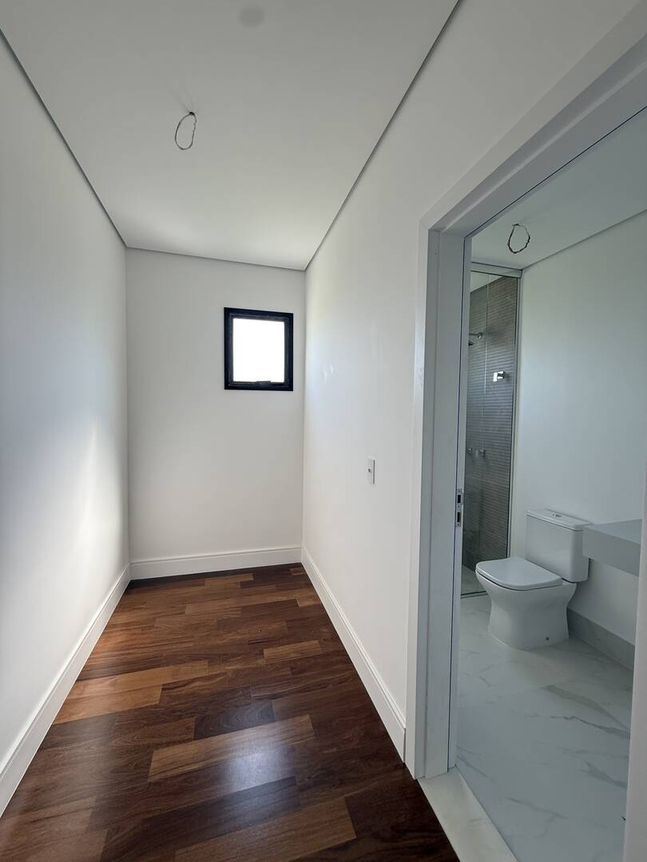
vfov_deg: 102.1
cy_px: 431
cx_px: 324
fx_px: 349
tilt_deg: -1.5
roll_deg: -1.7
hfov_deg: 85.7
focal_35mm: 14
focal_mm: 2.22
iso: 80
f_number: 2.2
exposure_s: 1/99
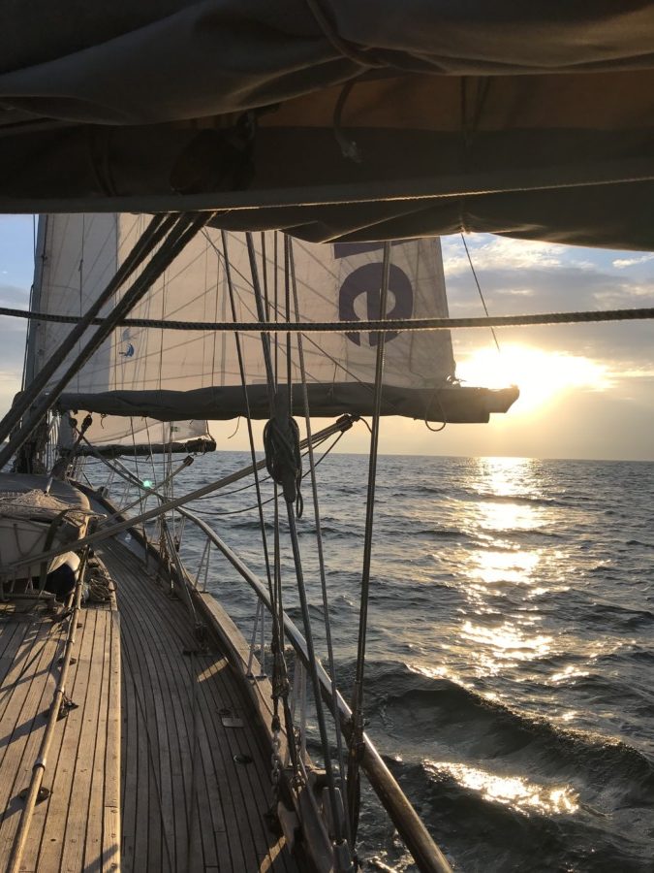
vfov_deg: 63.4
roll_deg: -1.7
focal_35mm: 28
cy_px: 436
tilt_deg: +4.2
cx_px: 327
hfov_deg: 49.7
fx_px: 705
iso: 20
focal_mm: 3.99
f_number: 1.8
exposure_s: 1/2398
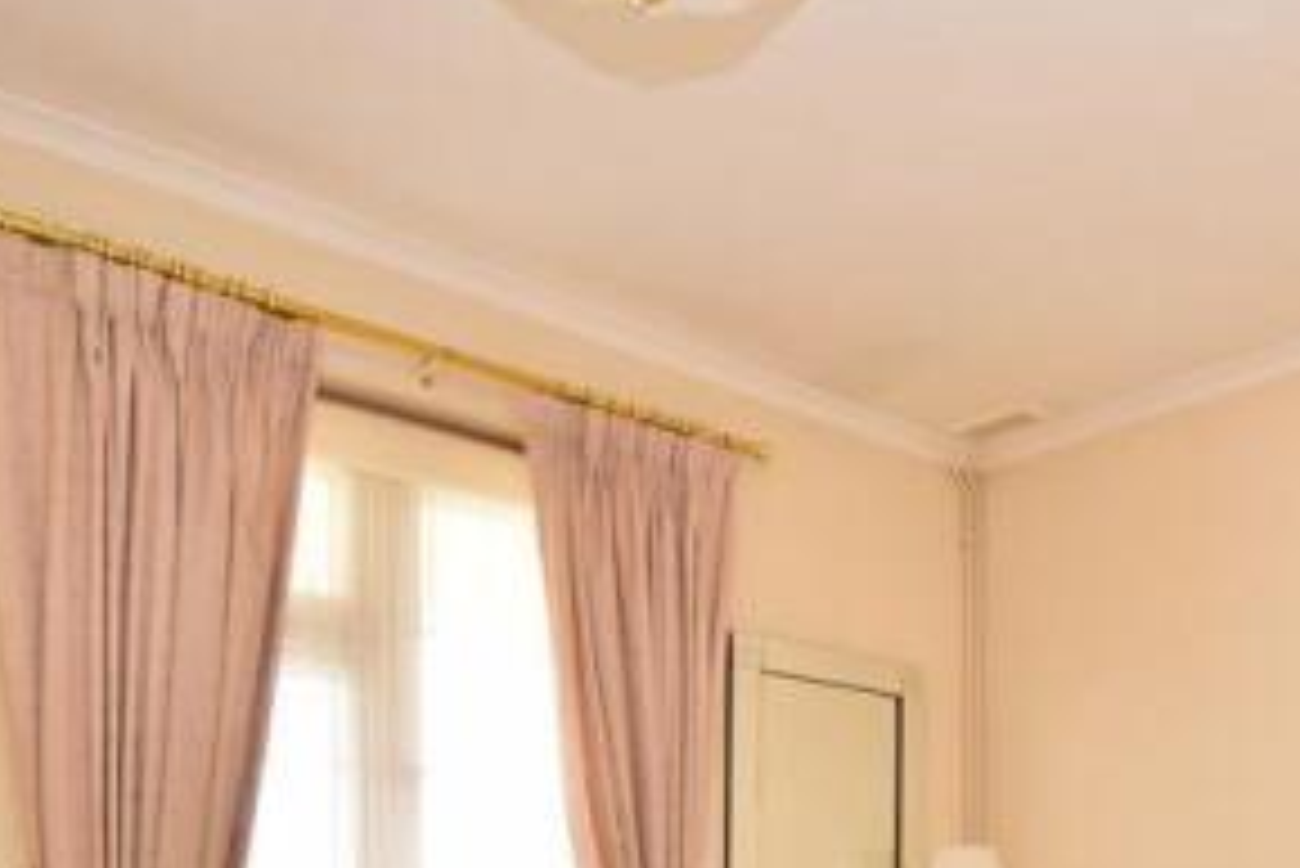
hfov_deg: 51.4
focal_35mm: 34
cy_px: 933
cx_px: 1084
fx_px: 1228
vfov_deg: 34.2
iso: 250
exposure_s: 1/13
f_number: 11
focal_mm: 10
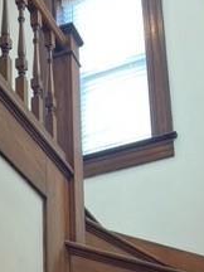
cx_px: 96
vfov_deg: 21.7
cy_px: 332
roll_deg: +1.2
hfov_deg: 17.8
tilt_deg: +17.4
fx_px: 652
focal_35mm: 83
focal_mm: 3.99
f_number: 1.8
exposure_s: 1/60
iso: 125
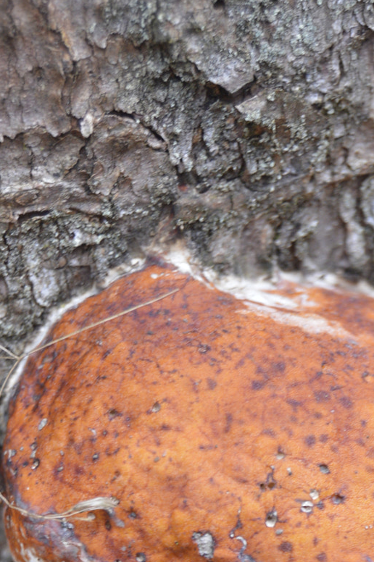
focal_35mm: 170
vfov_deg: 12.0
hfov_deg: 8.1
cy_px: 524
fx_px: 2654
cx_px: 236
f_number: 5.6
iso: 500
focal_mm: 55
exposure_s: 1/60
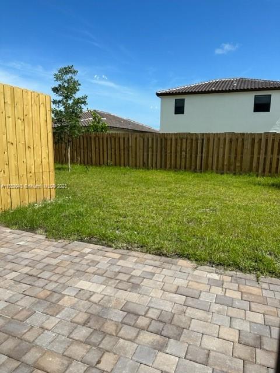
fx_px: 259
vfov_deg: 71.6
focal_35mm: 24
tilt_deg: -9.8
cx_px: 140
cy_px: 186
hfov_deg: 56.8
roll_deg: -1.2
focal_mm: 6.86
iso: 80
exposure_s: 1/2525
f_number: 1.78
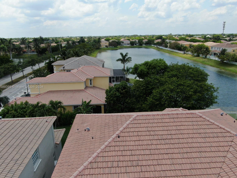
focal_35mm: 26
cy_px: 87
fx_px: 178
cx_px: 117
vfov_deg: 53.1
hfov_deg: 67.3
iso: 100
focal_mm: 4.48
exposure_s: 1/1600
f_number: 2.8
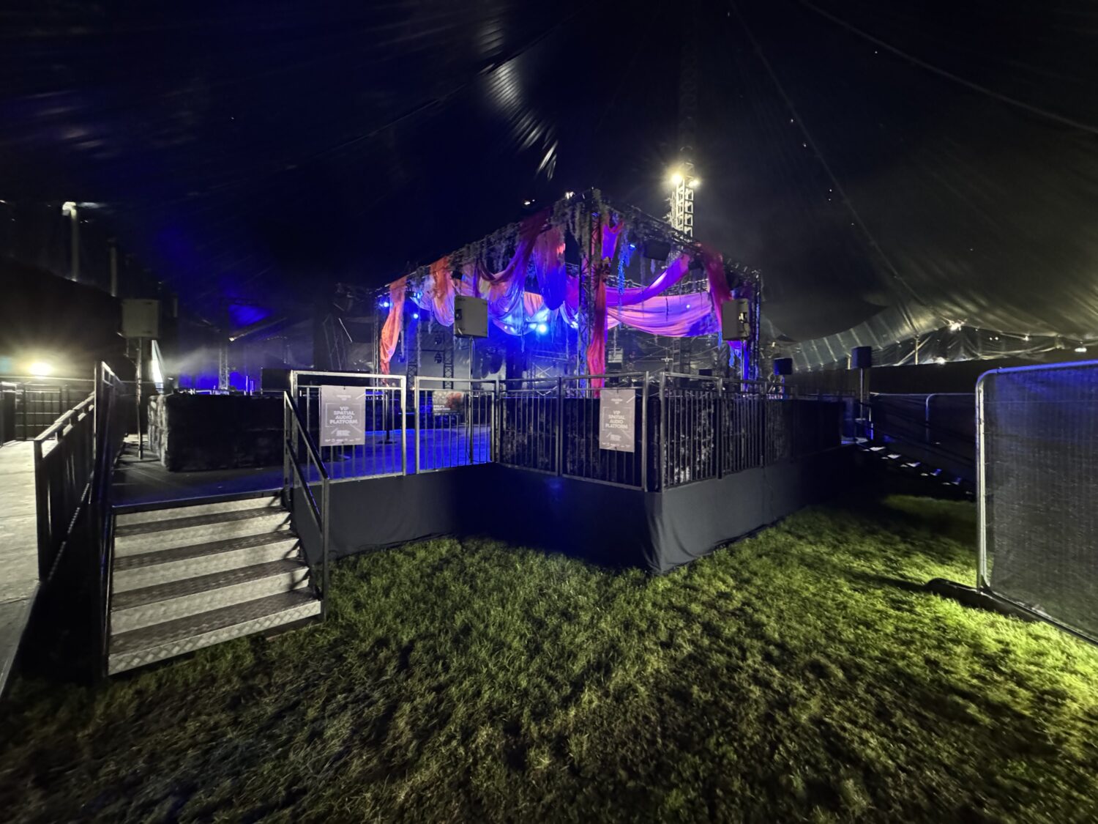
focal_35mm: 14
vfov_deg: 85.7
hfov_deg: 102.1
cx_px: 549
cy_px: 412
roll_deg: +0.7
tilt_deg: +0.4
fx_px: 444
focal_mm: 2.22
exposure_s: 1/37
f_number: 2.2
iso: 1600
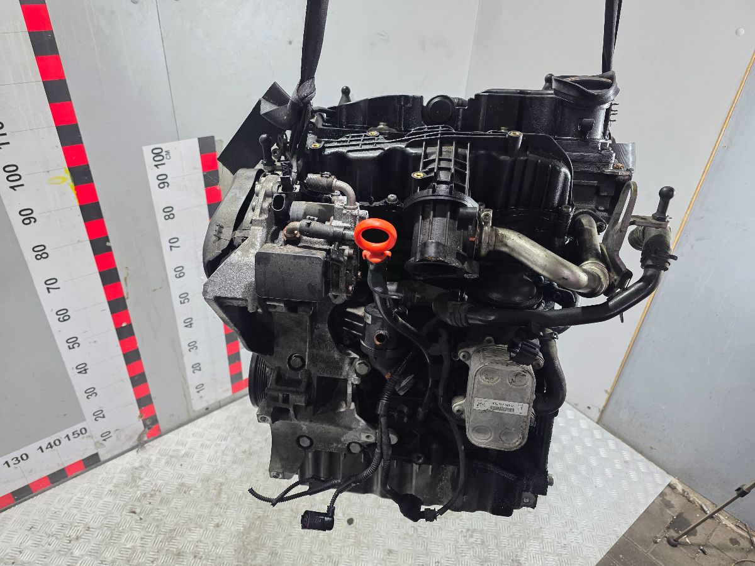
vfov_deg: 58.9
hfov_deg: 73.9
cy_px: 283
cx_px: 378
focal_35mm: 23
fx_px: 502
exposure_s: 1/100
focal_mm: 6.3
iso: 200
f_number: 1.7
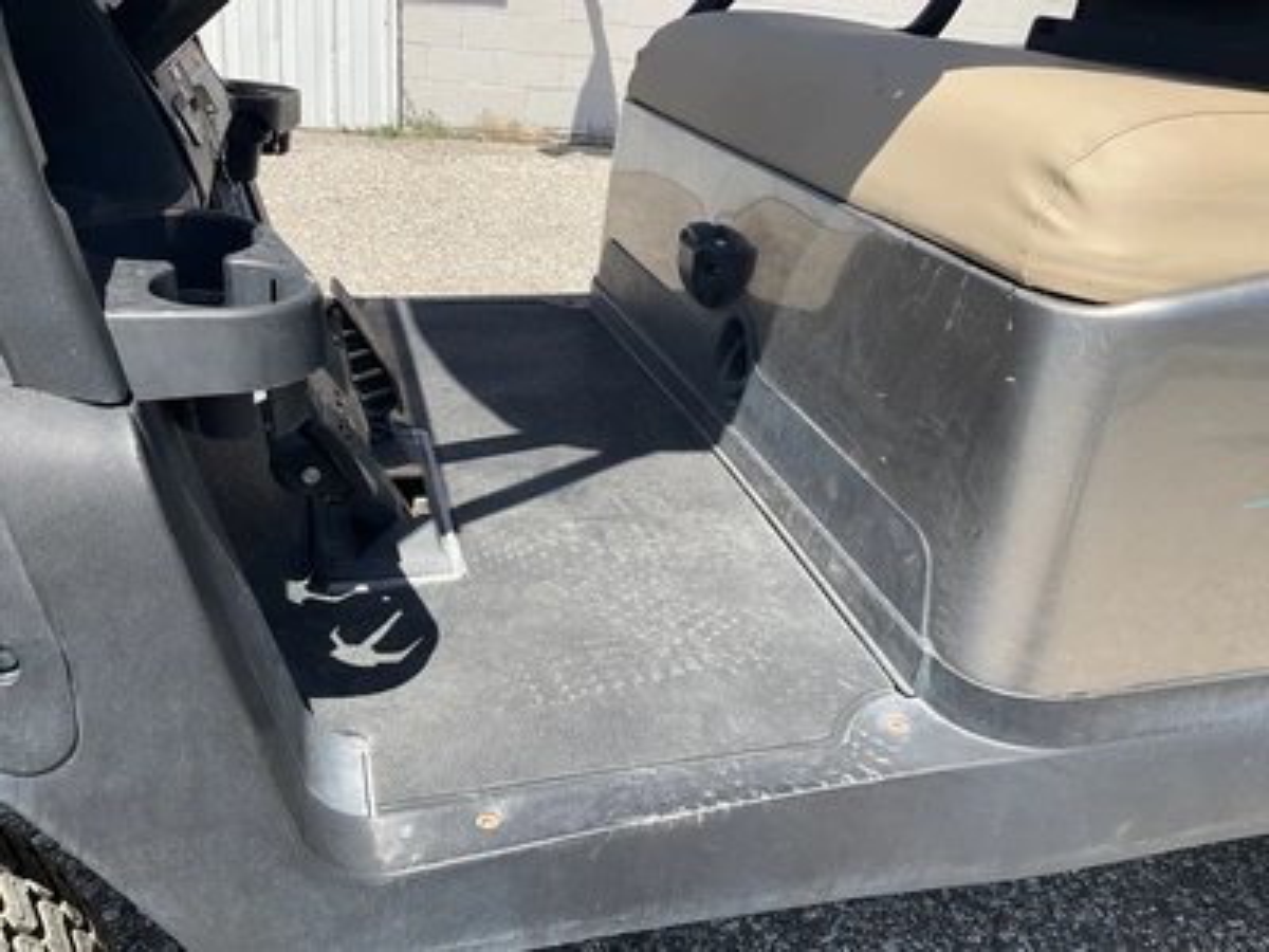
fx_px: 1063
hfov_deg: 61.7
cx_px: 634
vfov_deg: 48.2
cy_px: 476
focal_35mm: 29
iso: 25
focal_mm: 3
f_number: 1.8
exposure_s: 1/1035
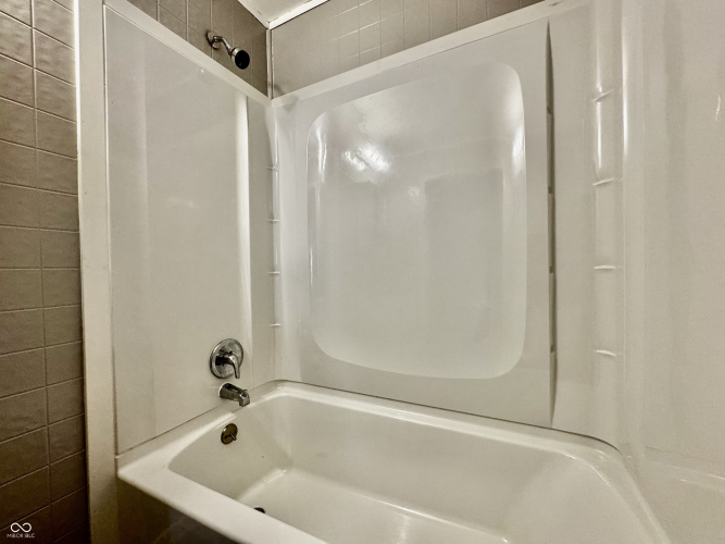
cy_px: 272
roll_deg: +0.8
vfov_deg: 85.7
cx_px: 362
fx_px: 293
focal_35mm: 14
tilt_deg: -1.6
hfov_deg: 102.1
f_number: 2.2
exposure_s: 1/120
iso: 200
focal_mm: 2.22
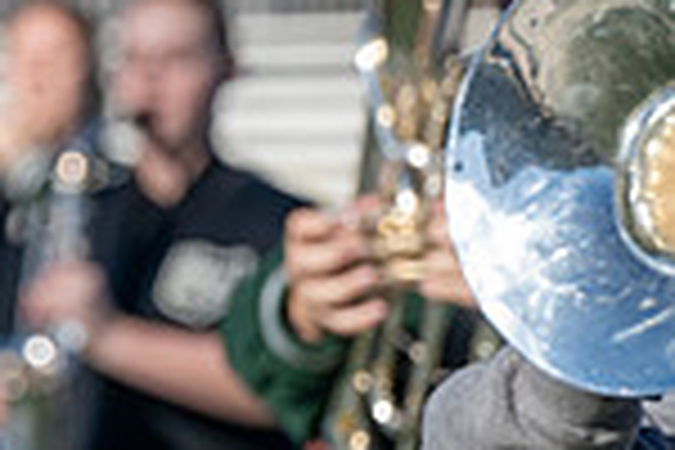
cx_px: -621
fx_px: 14493
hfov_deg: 2.7
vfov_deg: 1.8
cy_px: 88
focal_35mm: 773
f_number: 5
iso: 250
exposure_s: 1/2000
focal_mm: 200
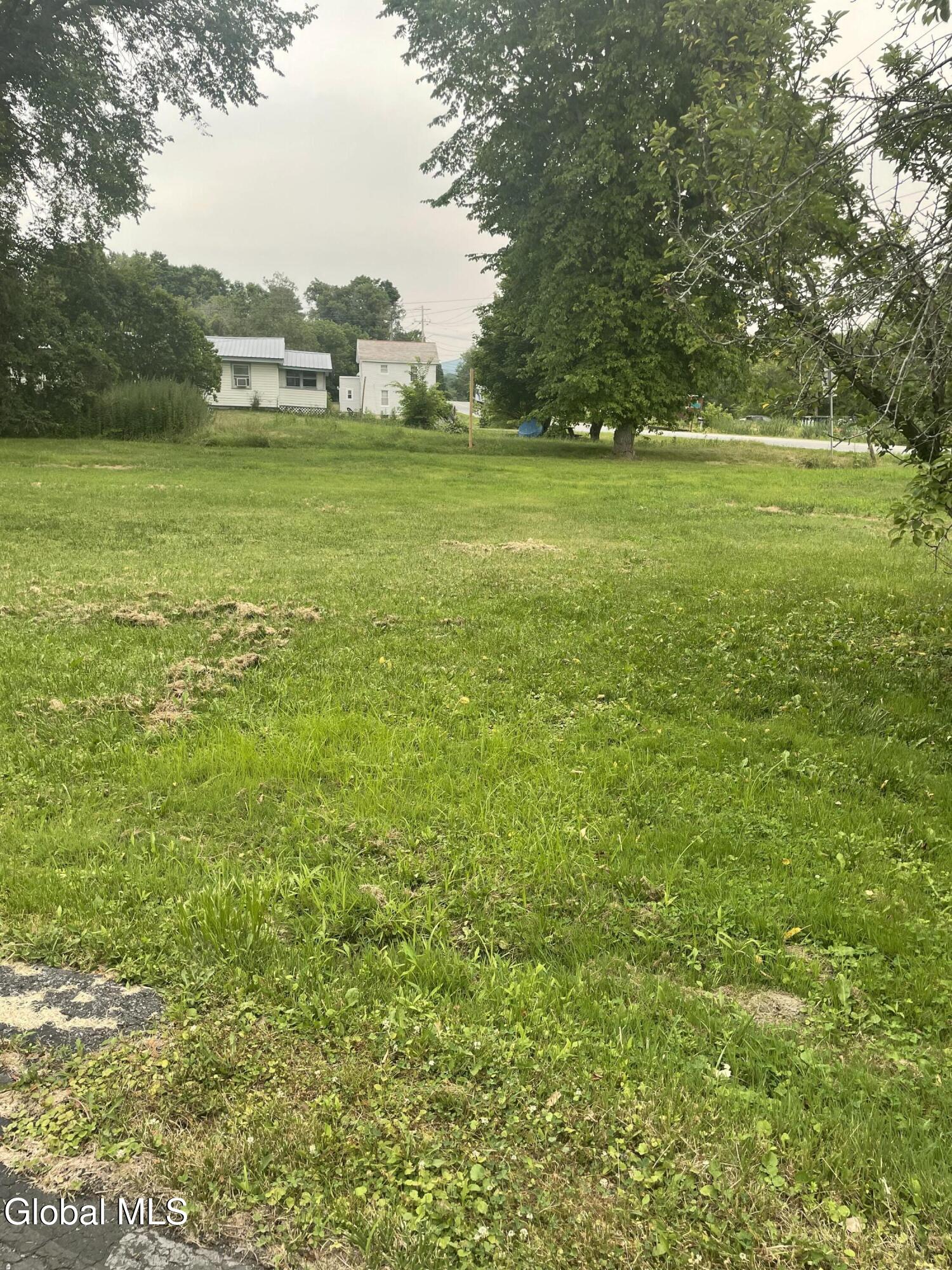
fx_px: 953
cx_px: 476
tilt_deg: -13.8
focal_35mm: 26
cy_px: 635
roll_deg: -1.2
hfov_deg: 53.1
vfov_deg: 67.3
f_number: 1.6
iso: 32
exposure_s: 1/932
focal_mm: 4.2
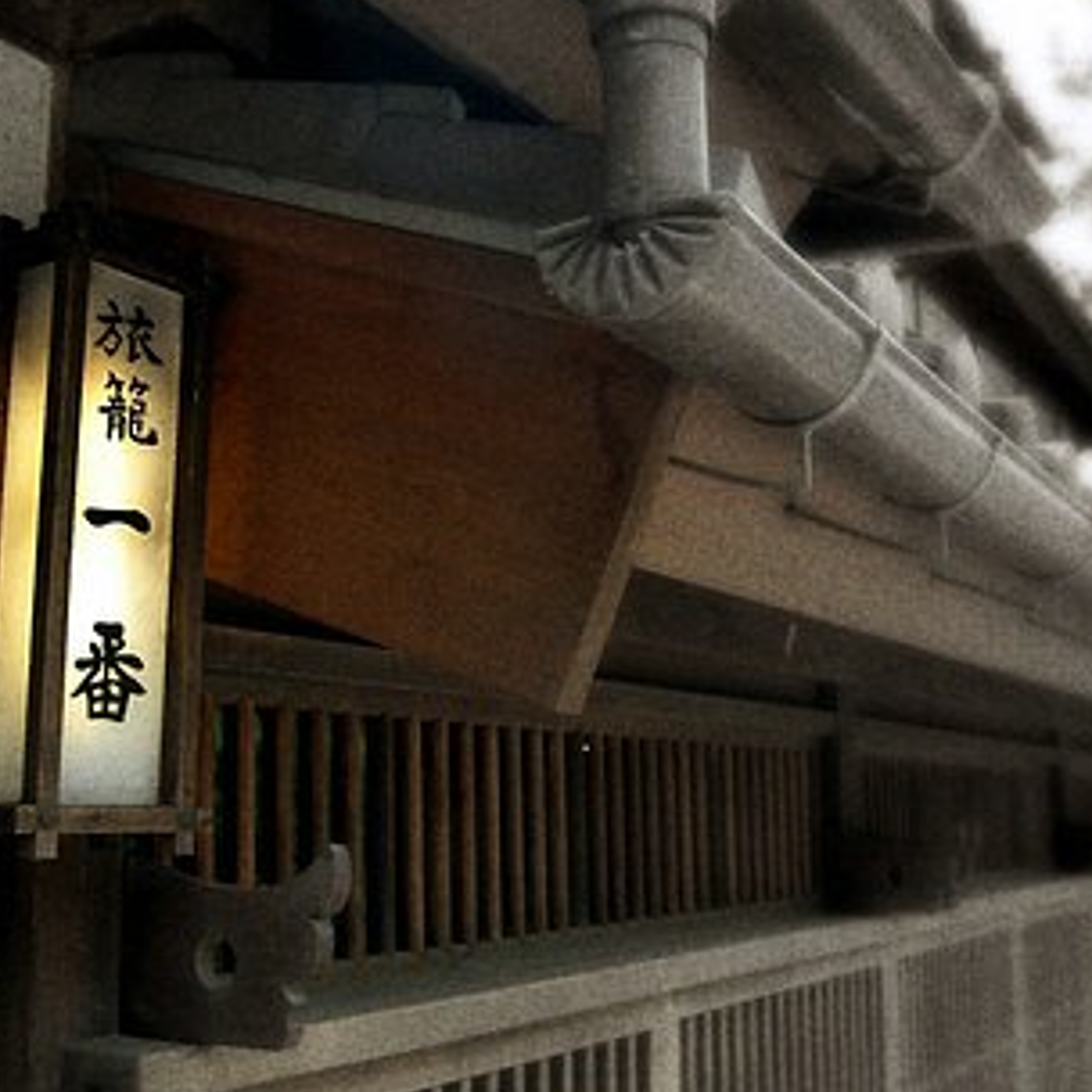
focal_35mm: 43
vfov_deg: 39.2
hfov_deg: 39.2
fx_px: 1535
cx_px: 553
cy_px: 560
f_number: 4.5
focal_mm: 20
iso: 400
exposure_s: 1/180
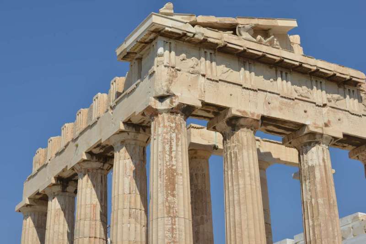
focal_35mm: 70
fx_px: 712
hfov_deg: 28.8
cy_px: 122
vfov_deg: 19.5
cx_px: 183
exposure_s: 1/320
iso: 125
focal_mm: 70
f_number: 13
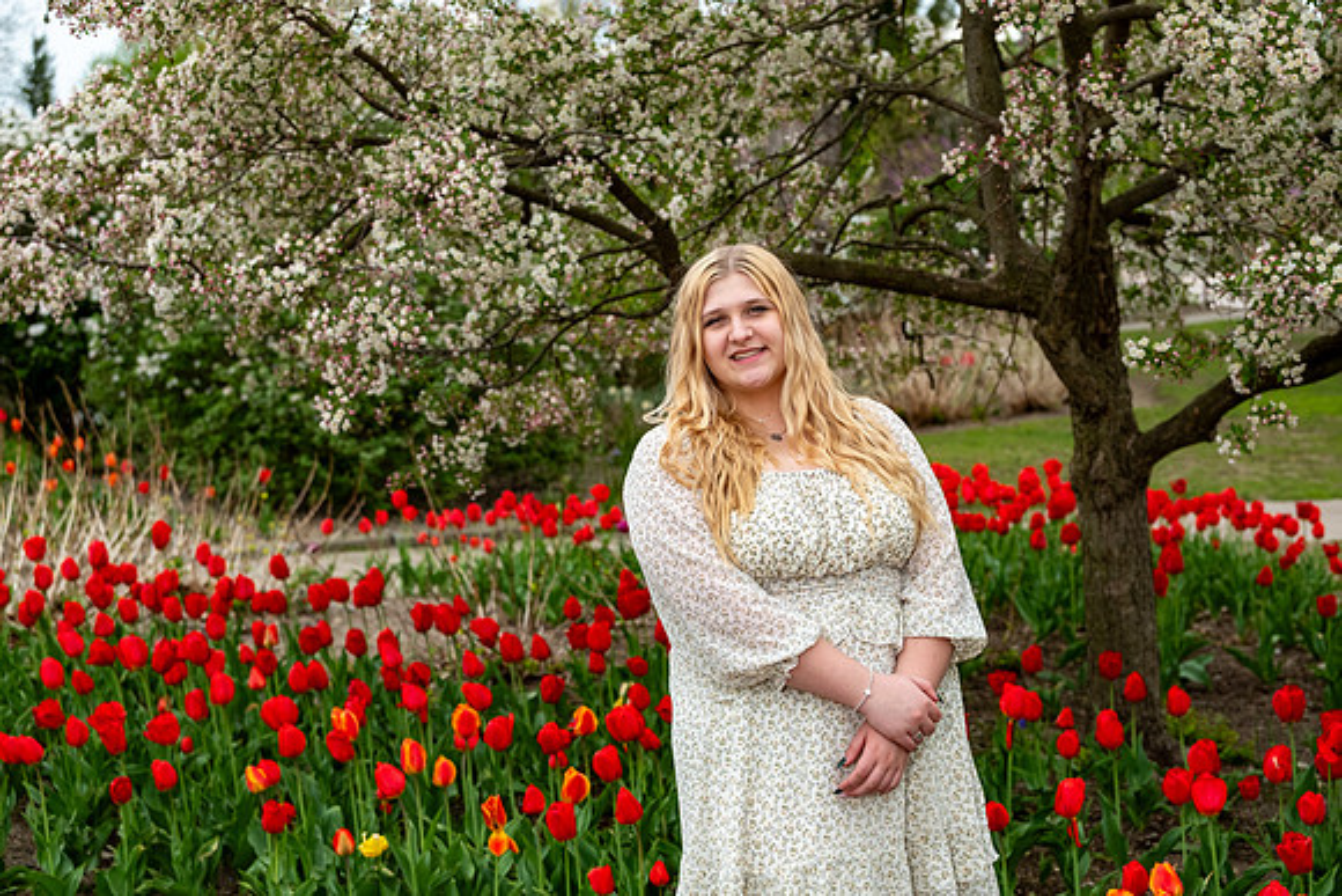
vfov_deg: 18.2
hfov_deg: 27.0
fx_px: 2796
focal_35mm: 75
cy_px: 448
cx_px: 671
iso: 250
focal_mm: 50
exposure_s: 1/400
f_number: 4
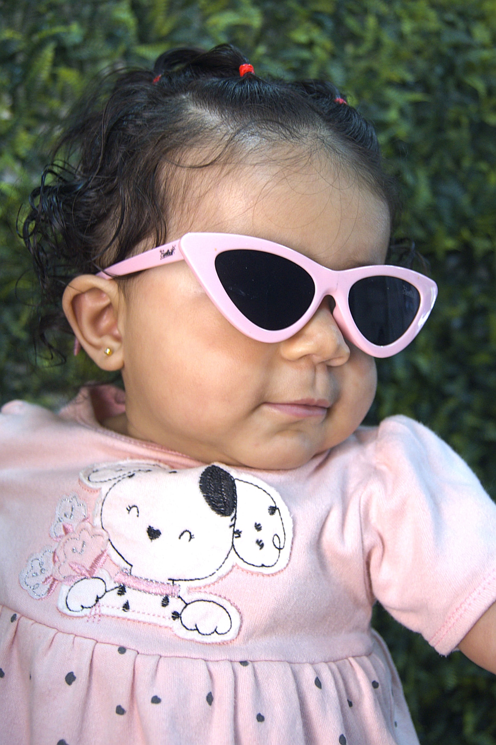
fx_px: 868
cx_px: 248
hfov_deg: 31.9
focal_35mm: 42
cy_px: 372
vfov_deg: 46.4
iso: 250
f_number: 4.8
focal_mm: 28
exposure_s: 1/50
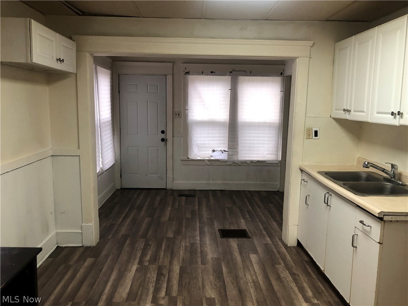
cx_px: 204
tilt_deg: -8.1
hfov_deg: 63.4
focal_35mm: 28
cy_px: 153
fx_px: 330
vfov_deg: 49.7
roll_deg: -1.0
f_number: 1.8
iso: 40
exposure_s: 1/15
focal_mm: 3.99
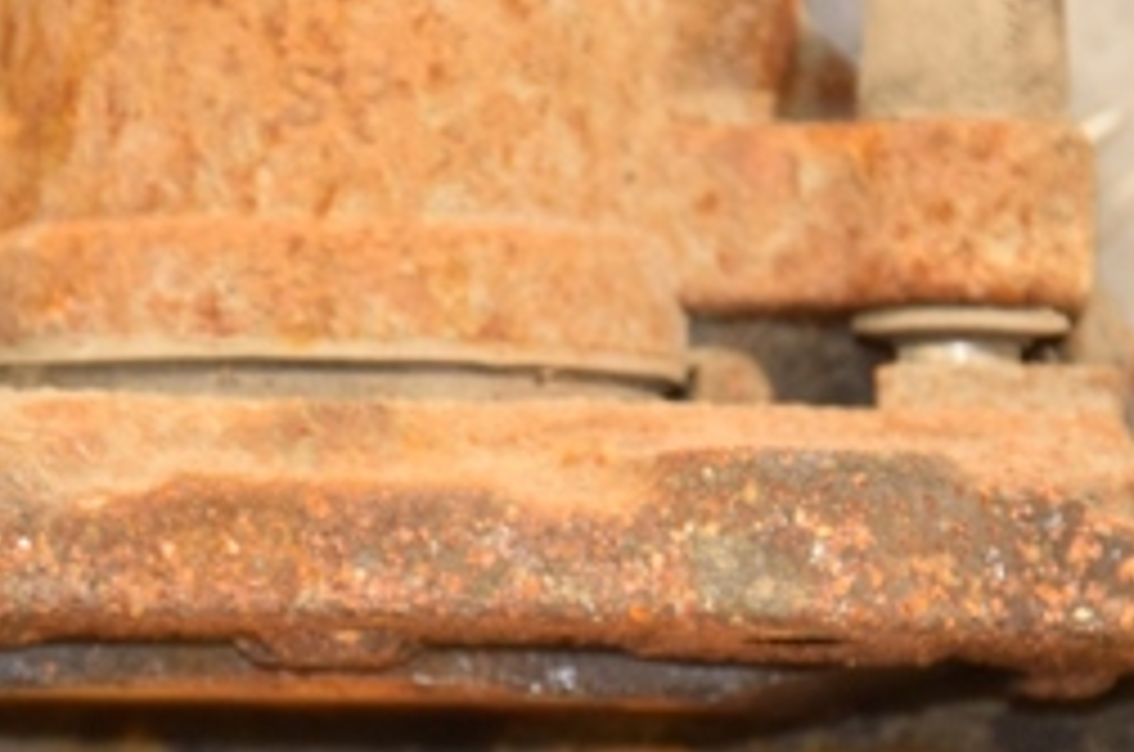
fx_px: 11035
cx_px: 414
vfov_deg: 3.9
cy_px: 468
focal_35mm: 351
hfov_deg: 5.9
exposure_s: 1/60
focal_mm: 92
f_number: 5.6
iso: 800
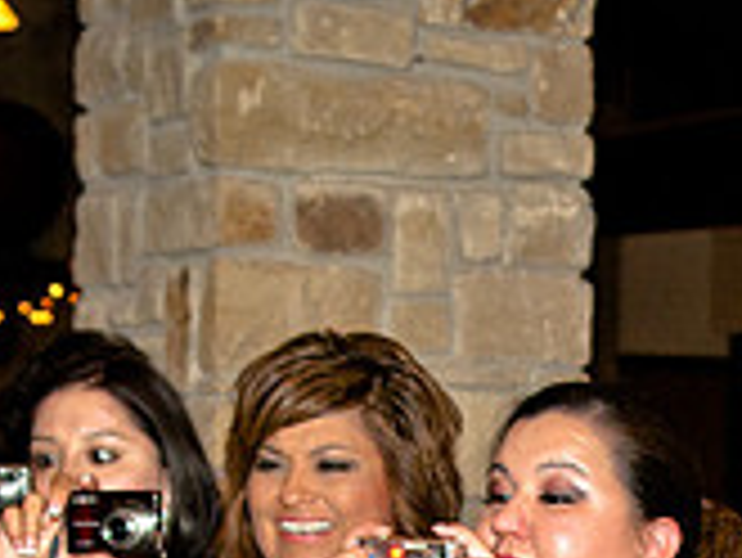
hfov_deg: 13.8
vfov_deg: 10.1
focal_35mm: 142
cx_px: 571
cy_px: 826
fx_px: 3046
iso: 400
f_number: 3.2
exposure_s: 1/200
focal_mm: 28
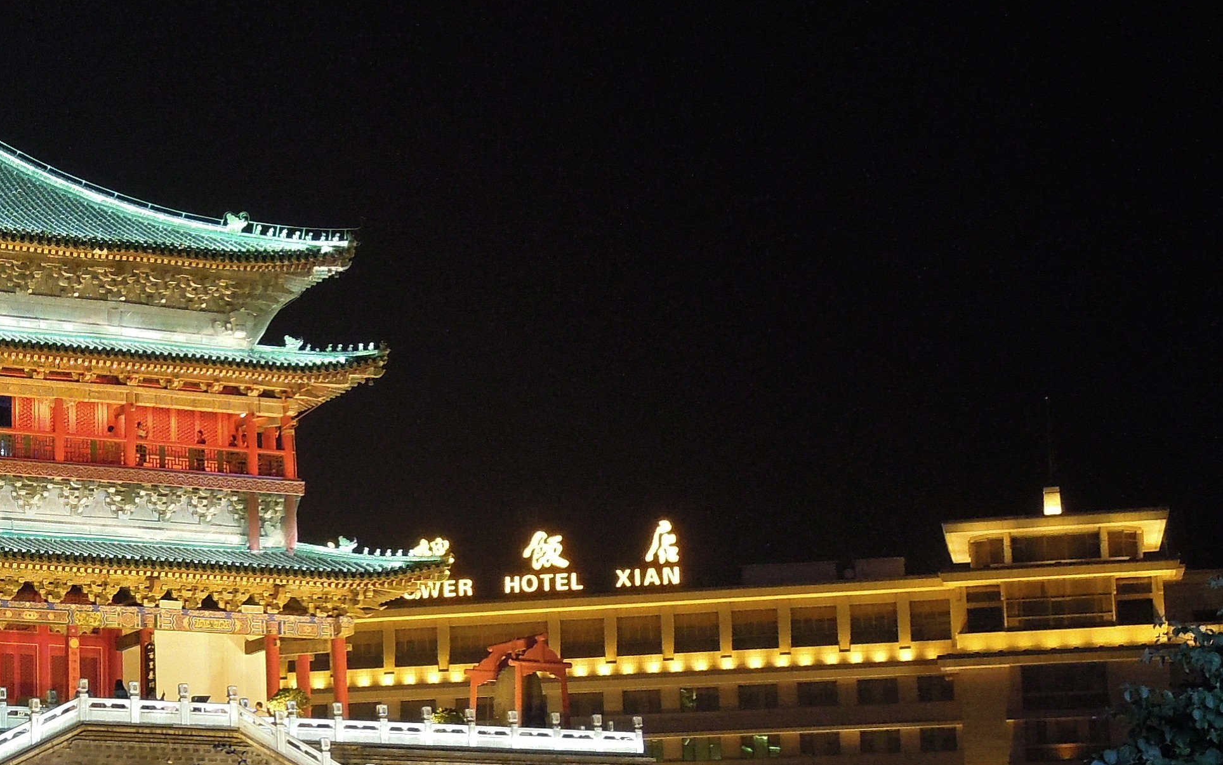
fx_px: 2934
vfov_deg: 14.8
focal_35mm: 88
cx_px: 4
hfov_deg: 22.6
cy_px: 573
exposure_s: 1/30
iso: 400
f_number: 3.3
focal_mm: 7.2
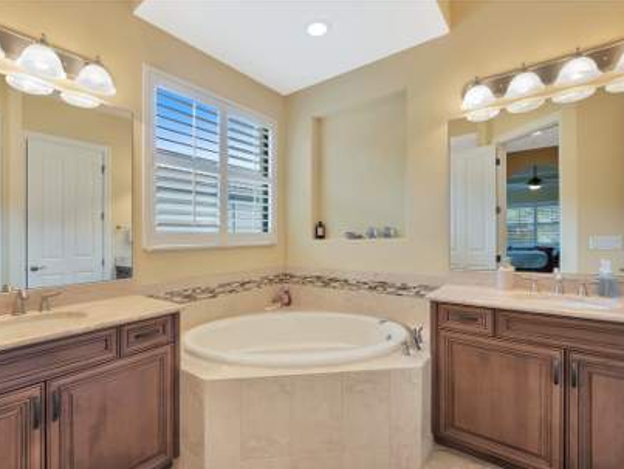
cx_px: 290
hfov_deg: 94.3
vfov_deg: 78.1
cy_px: 245
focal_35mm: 16
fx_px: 289
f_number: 11
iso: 160
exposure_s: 1/25
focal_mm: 14
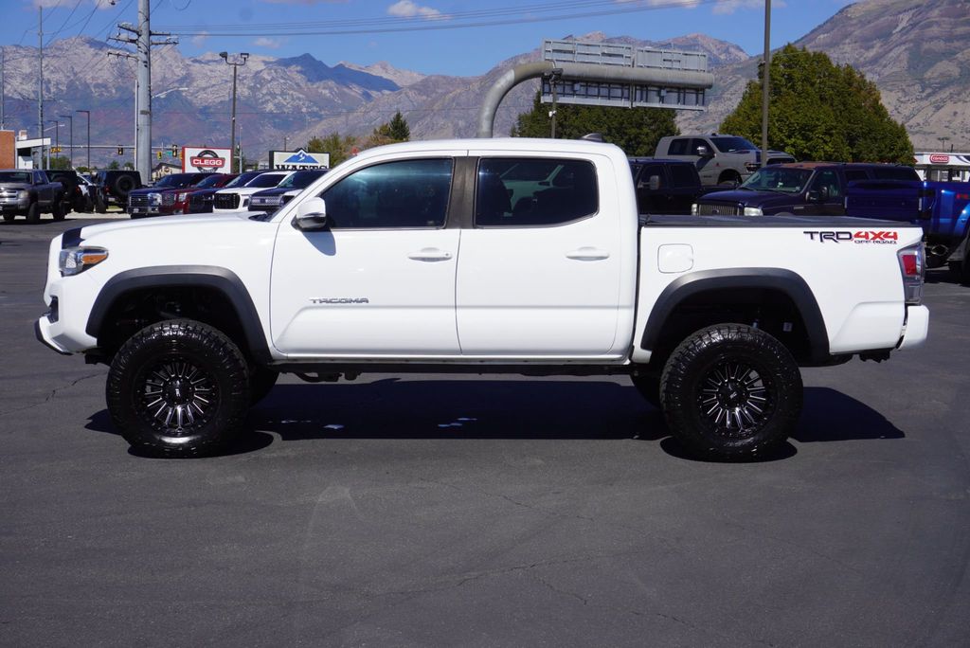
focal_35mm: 51
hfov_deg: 38.9
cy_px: 324
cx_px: 485
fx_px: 1375
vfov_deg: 26.5
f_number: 11
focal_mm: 34
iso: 100
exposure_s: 1/320
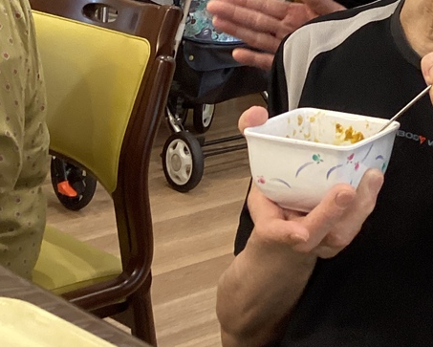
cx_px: 473
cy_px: -166
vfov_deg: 15.9
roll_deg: -2.3
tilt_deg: -0.9
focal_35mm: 89
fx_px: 1141
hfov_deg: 20.5
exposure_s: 1/50
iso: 160
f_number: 2.4
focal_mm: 3.3
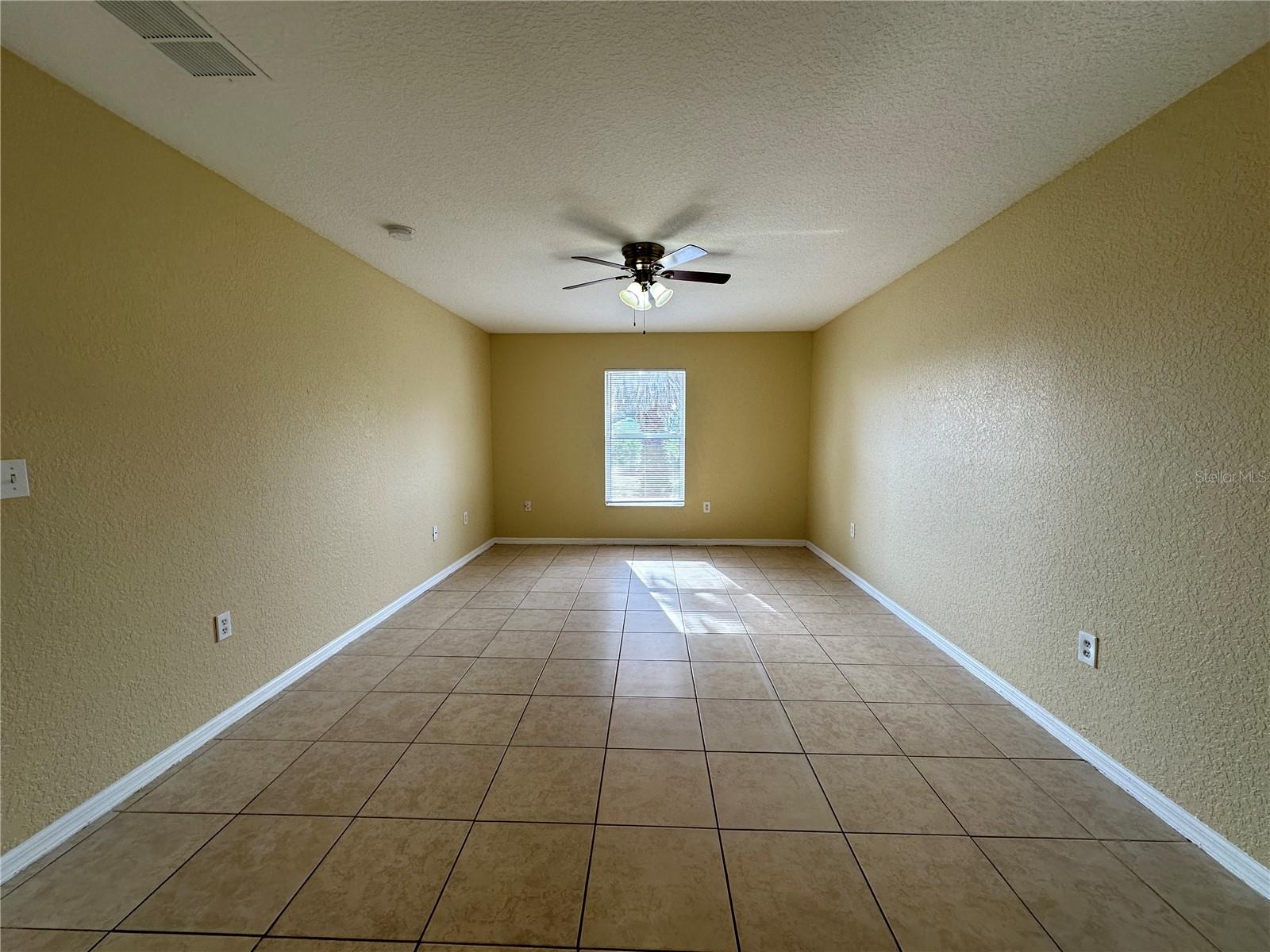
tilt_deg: -5.0
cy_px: 476
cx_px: 635
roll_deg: +0.2
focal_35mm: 14
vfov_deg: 85.7
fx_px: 514
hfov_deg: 102.1
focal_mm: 2.22
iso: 64
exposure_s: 1/120
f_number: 2.2
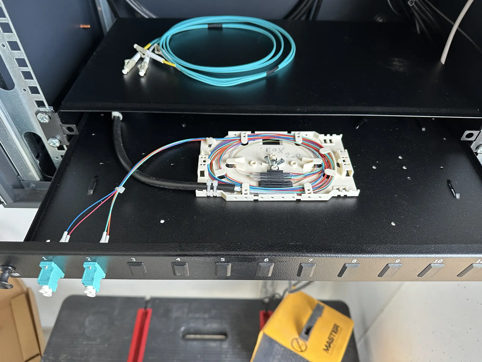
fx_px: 334
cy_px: 181
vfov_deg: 56.8
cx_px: 241
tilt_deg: -45.3
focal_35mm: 24
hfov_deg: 71.6
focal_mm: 6.86
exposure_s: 1/60
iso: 250
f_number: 1.78
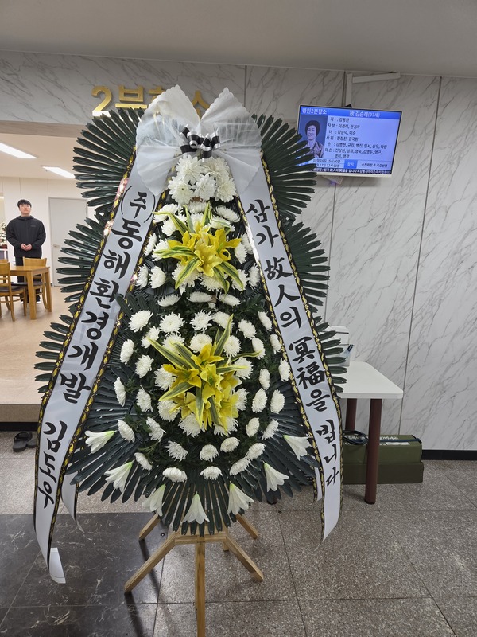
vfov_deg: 73.9
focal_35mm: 23
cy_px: 318
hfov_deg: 58.9
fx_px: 423
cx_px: 238
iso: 160
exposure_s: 1/120
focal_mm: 5.4
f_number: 1.8
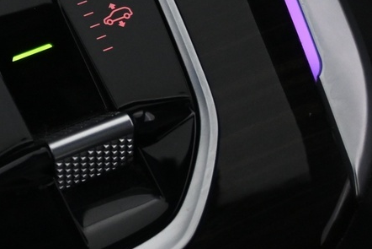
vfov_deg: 8.9
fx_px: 1592
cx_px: -221
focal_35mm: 154
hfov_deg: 12.5
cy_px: 19
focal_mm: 28
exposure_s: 1/50
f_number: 4.5
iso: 1400
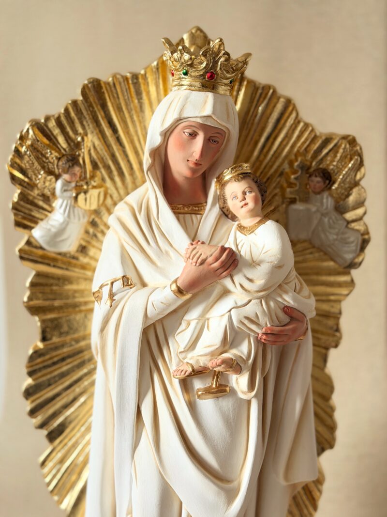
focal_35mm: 48
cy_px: 258
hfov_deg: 30.3
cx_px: 194
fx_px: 716
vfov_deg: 39.7
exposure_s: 1/60
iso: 100
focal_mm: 6.76
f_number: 1.78
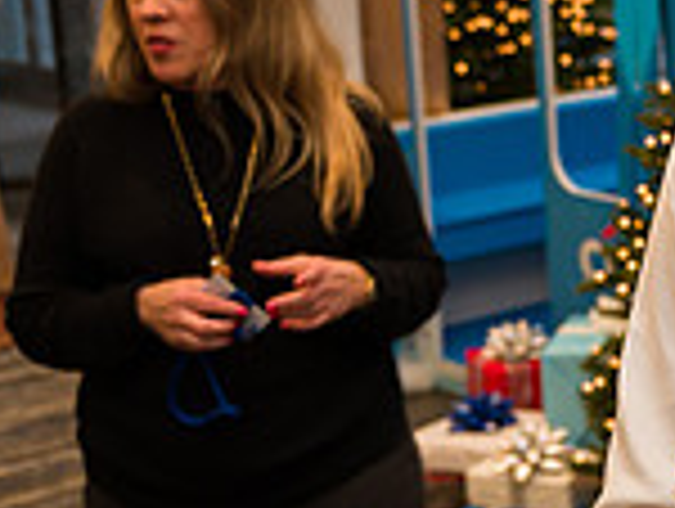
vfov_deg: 16.5
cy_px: 121
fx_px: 1738
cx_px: 963
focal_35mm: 89
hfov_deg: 19.6
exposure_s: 1/200
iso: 400
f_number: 3.2
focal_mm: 24
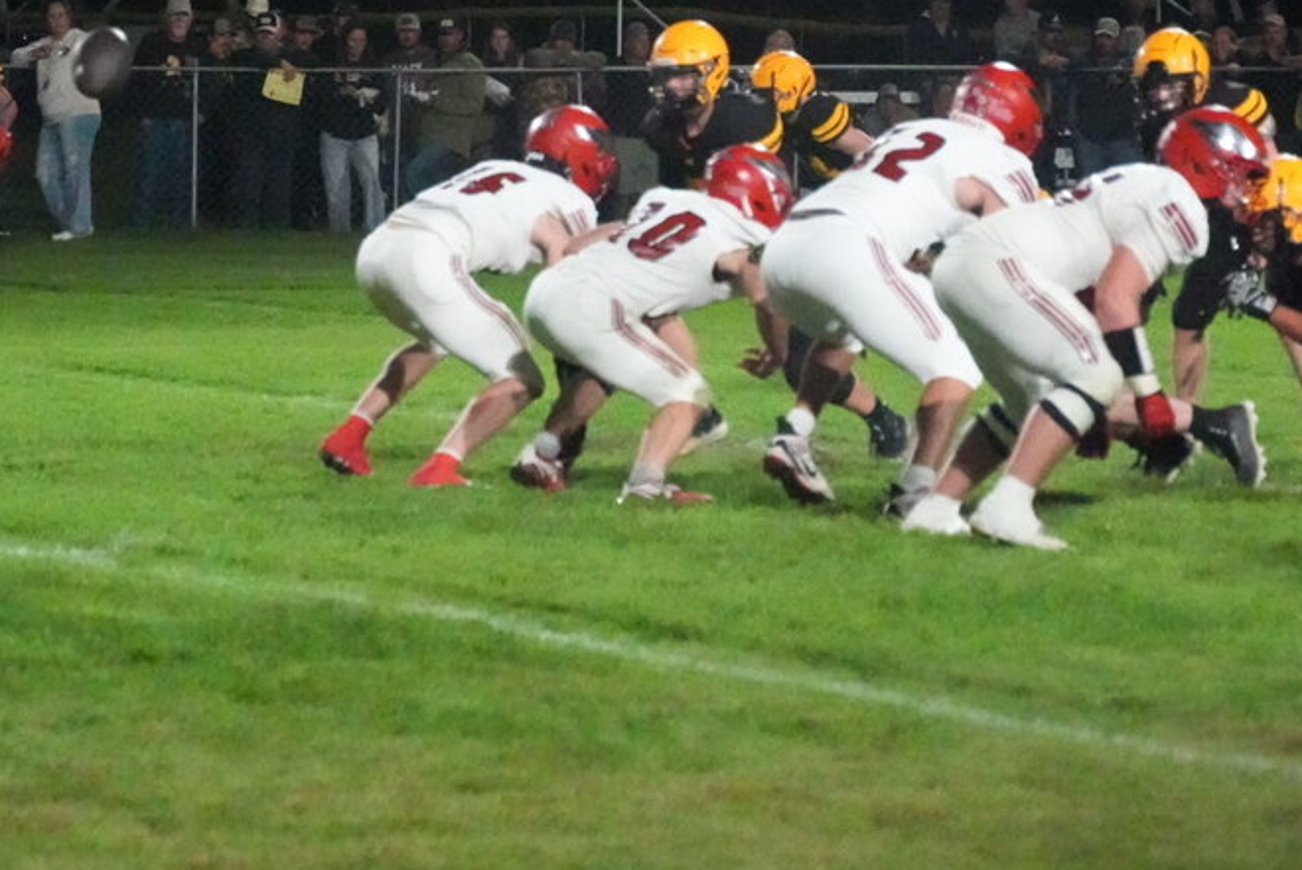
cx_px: 470
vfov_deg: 6.5
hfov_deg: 9.7
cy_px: 207
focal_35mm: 212
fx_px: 7664
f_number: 5.6
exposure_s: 1/800
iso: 32000
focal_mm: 91
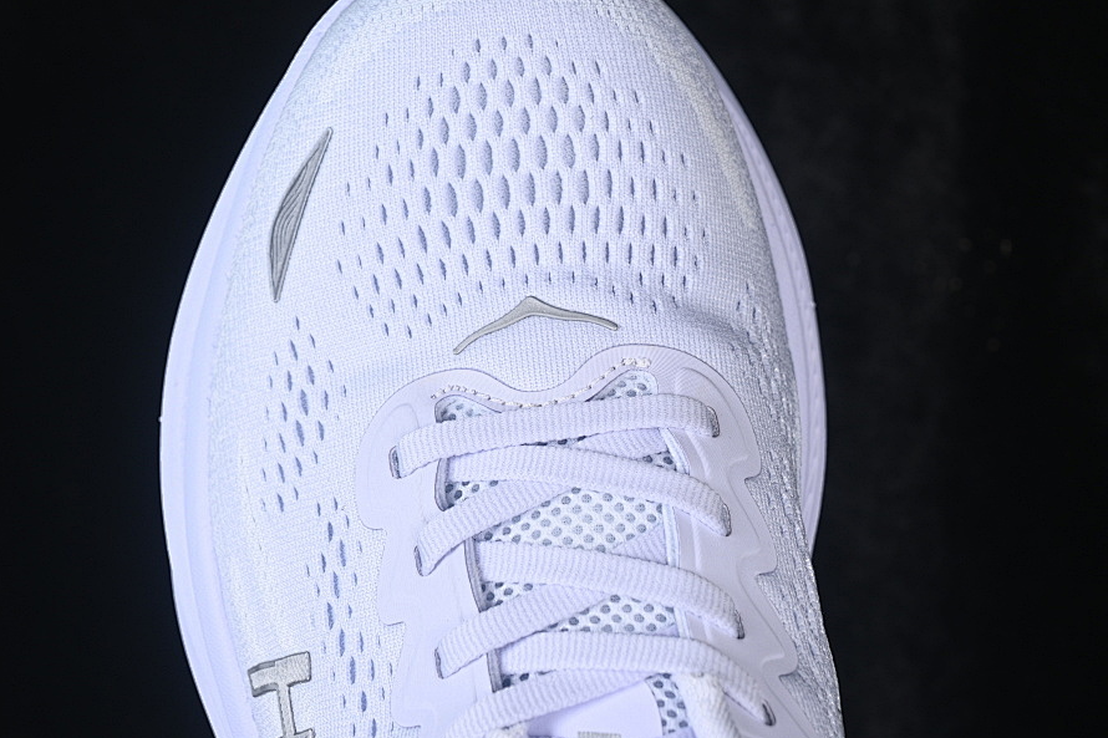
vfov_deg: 15.0
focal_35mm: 91
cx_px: 505
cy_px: 337
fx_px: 2800
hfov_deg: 22.4
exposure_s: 1/80
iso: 160
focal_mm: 50
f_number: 7.1
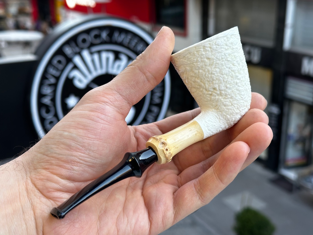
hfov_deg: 39.7
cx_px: 156
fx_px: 434
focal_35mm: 48
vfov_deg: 30.3
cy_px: 118
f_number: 1.78
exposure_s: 1/121
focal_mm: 6.86
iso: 50
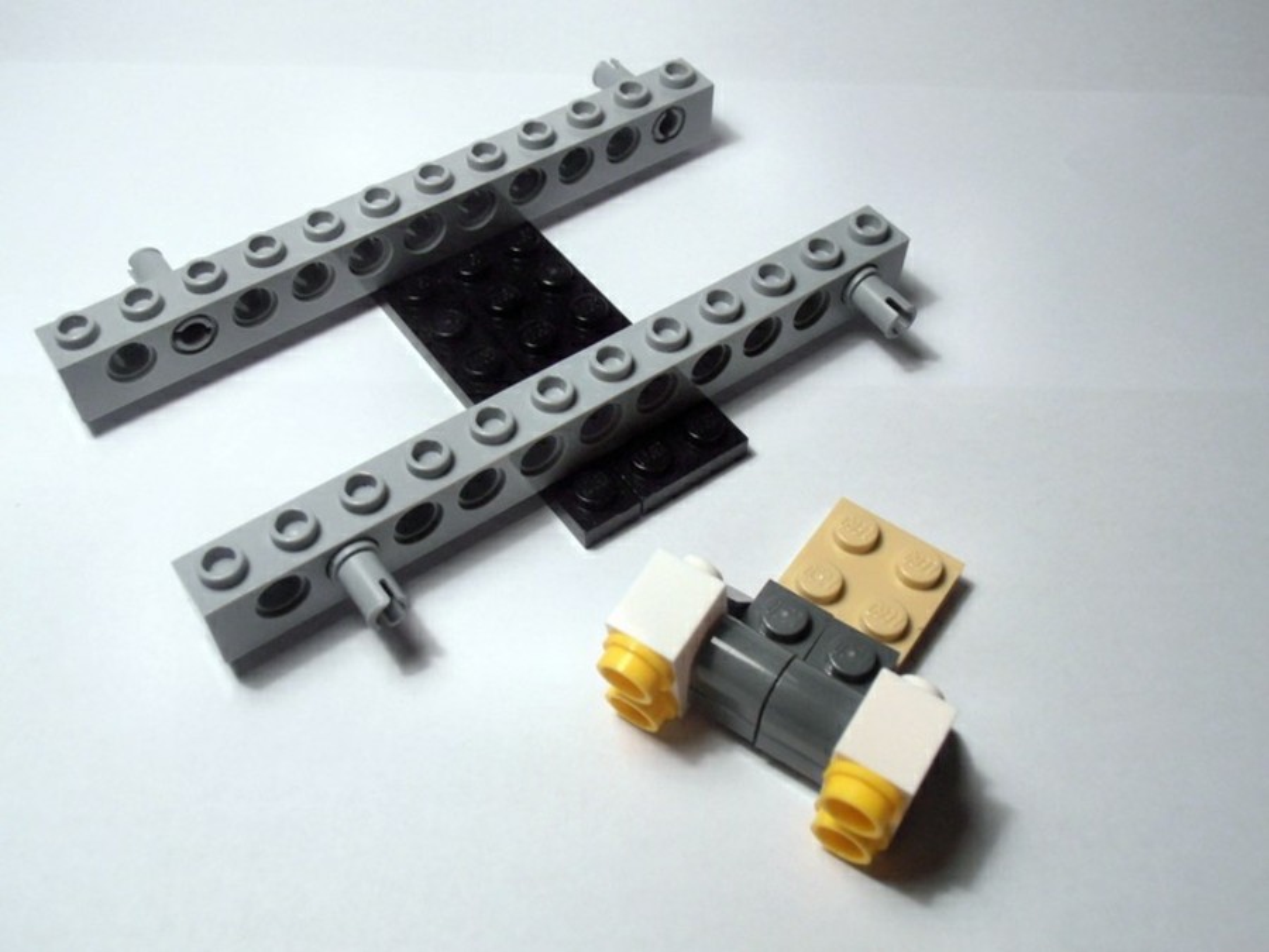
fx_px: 1356
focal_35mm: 37
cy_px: 476
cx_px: 634
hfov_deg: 50.1
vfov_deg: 38.7
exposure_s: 1/60
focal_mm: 6.61
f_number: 3.9
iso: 80
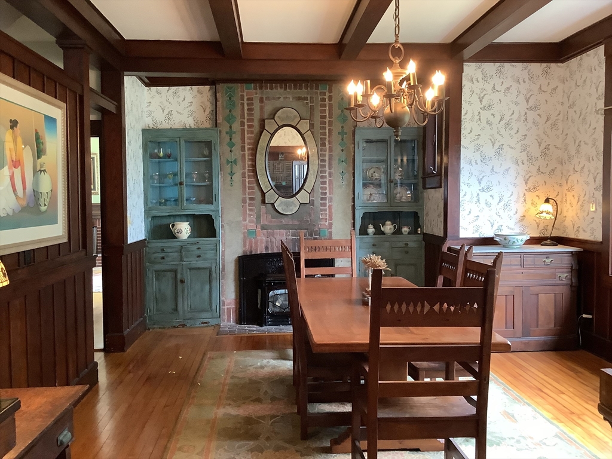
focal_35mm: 31
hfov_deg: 58.4
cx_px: 306
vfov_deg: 45.4
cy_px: 230
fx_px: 548
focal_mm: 3.3
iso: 200
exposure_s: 1/50
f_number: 2.4
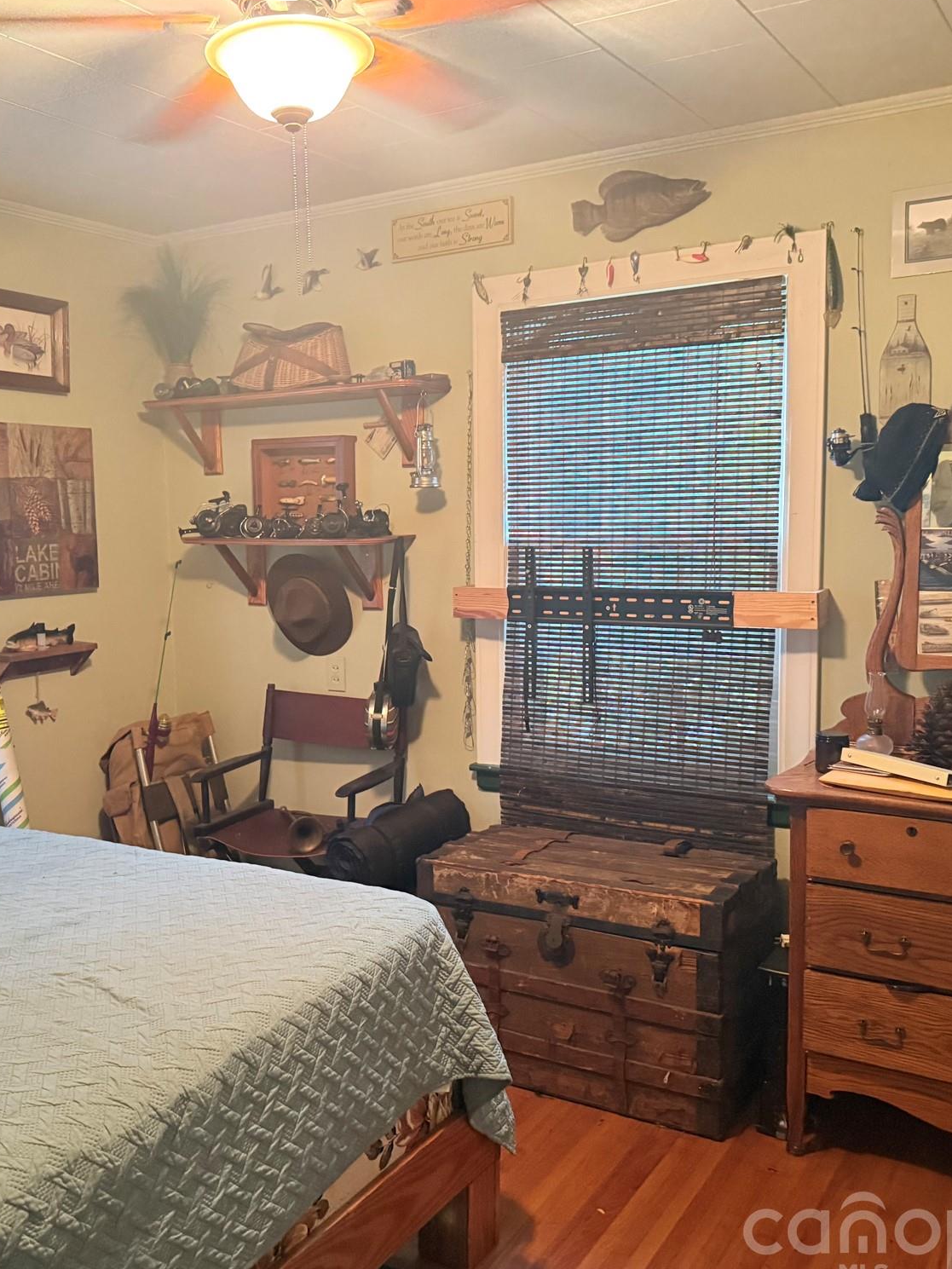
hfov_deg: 42.8
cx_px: 384
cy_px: 642
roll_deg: +1.6
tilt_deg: -5.6
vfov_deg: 55.3
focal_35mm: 33
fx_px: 1210
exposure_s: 1/40
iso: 640
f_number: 1.78
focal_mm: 6.76
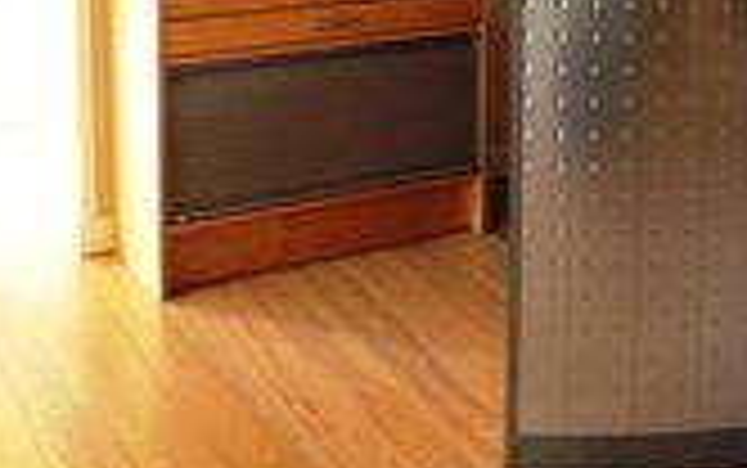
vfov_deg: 16.0
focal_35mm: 78
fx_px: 1589
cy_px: -115
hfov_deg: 24.8
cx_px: 796
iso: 64
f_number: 2.4
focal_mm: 4.12
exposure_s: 1/20
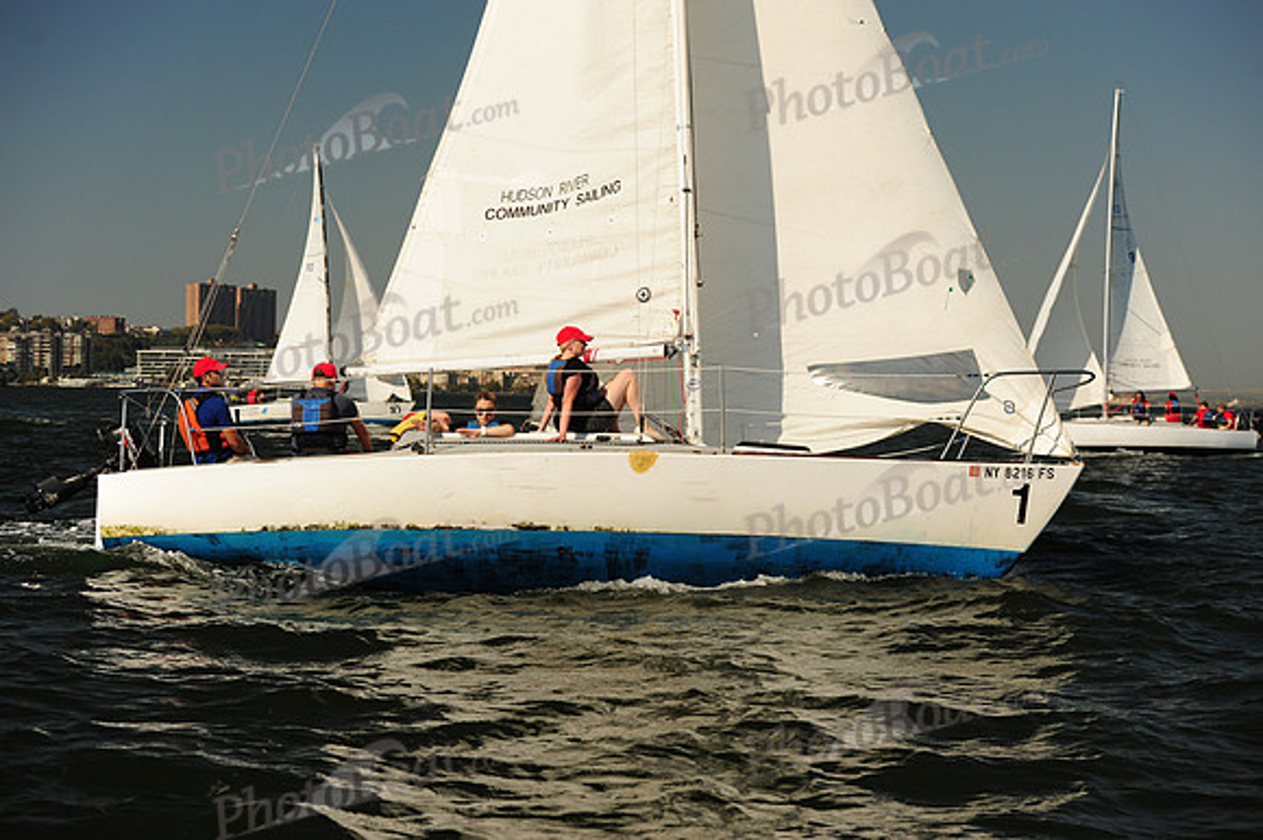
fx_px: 2454
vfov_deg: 19.4
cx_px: 632
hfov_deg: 28.9
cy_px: 420
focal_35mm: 70
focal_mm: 70
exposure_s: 1/1250
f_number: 5.6
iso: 320
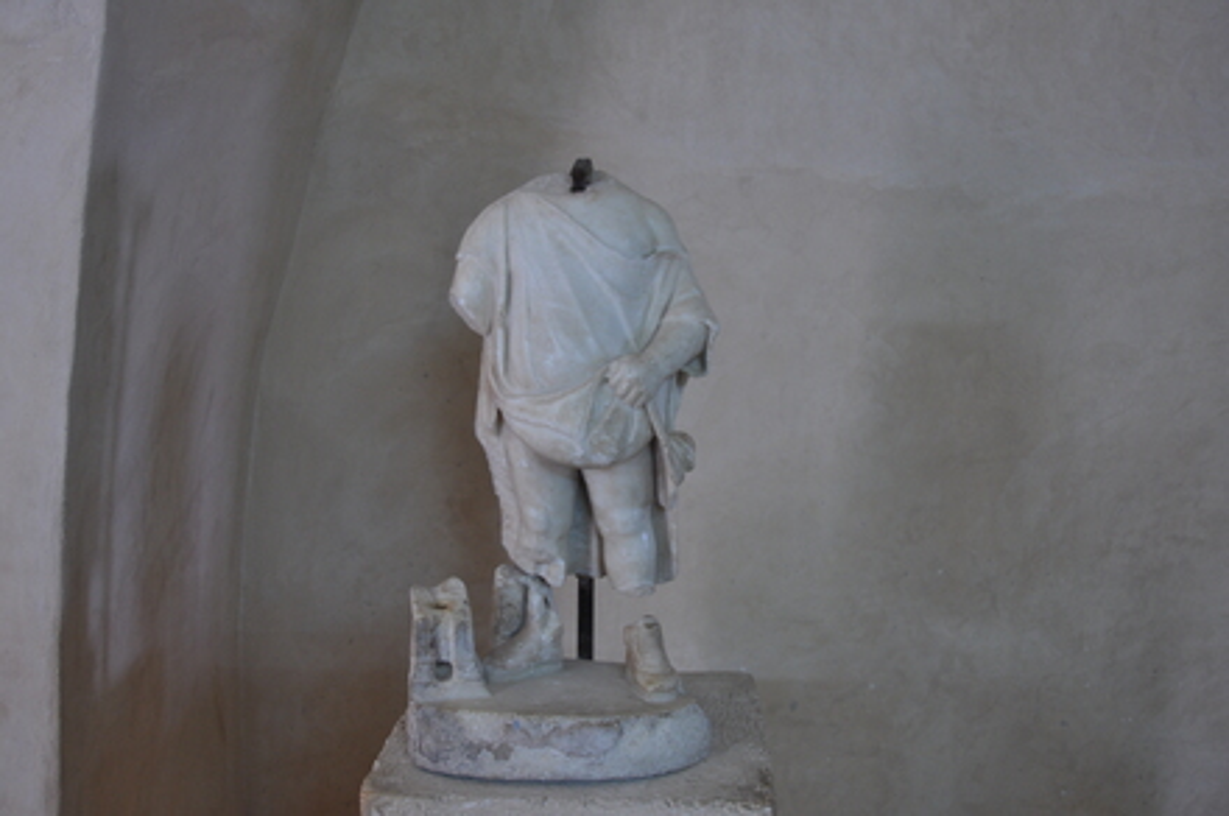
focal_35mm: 33
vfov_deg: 39.9
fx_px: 1125
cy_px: 408
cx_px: 614
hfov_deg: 57.3
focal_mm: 22
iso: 400
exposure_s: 1/20
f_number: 3.8
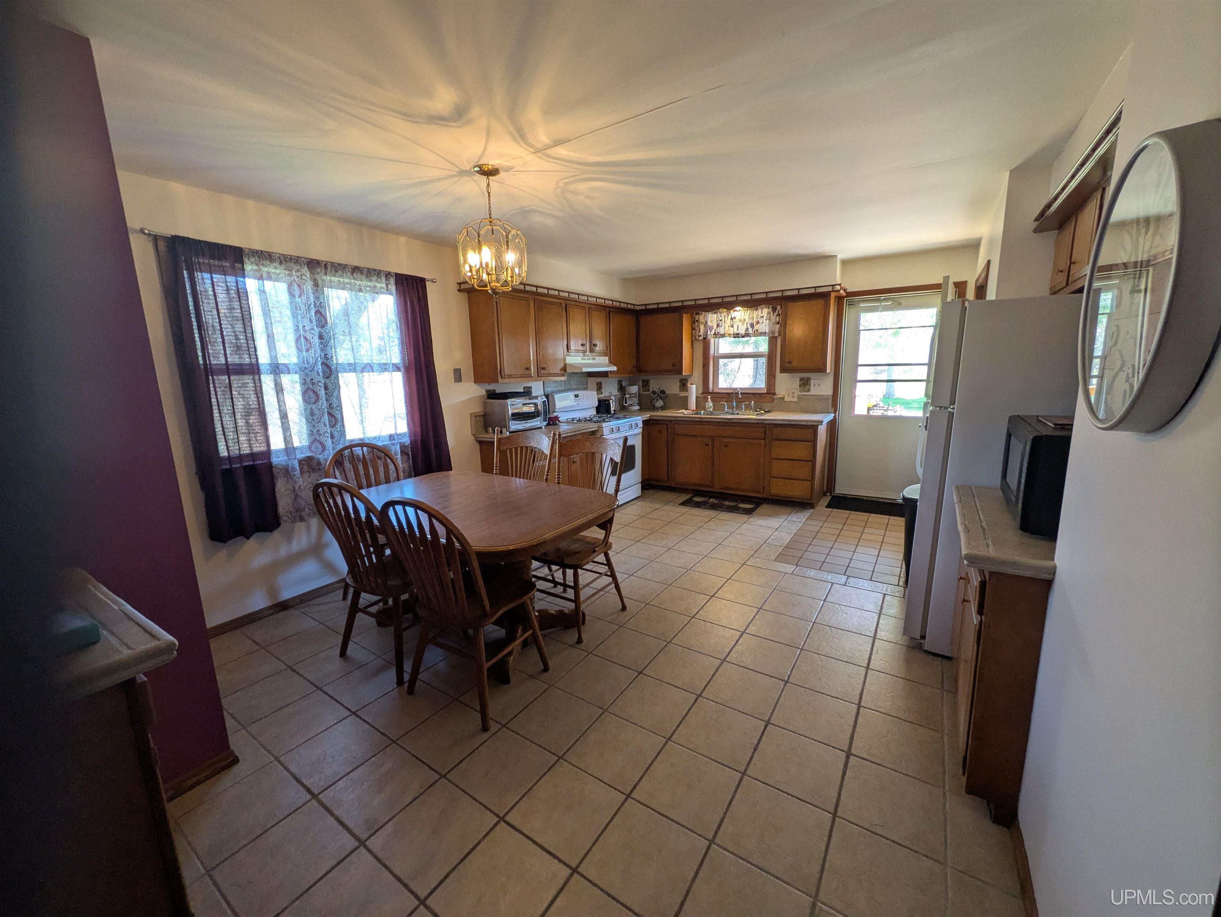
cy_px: 458
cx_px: 610
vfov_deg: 85.7
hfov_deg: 102.0
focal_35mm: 14
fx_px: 494
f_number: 2.2
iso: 68
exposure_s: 1/30
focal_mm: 1.83
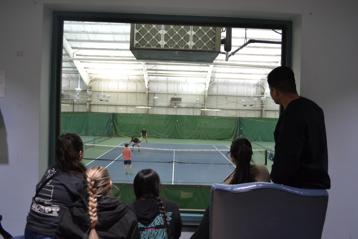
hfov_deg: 61.9
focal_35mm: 30
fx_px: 298
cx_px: 179
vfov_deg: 43.6
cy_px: 120
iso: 720
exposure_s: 1/15
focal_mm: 20
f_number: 3.8
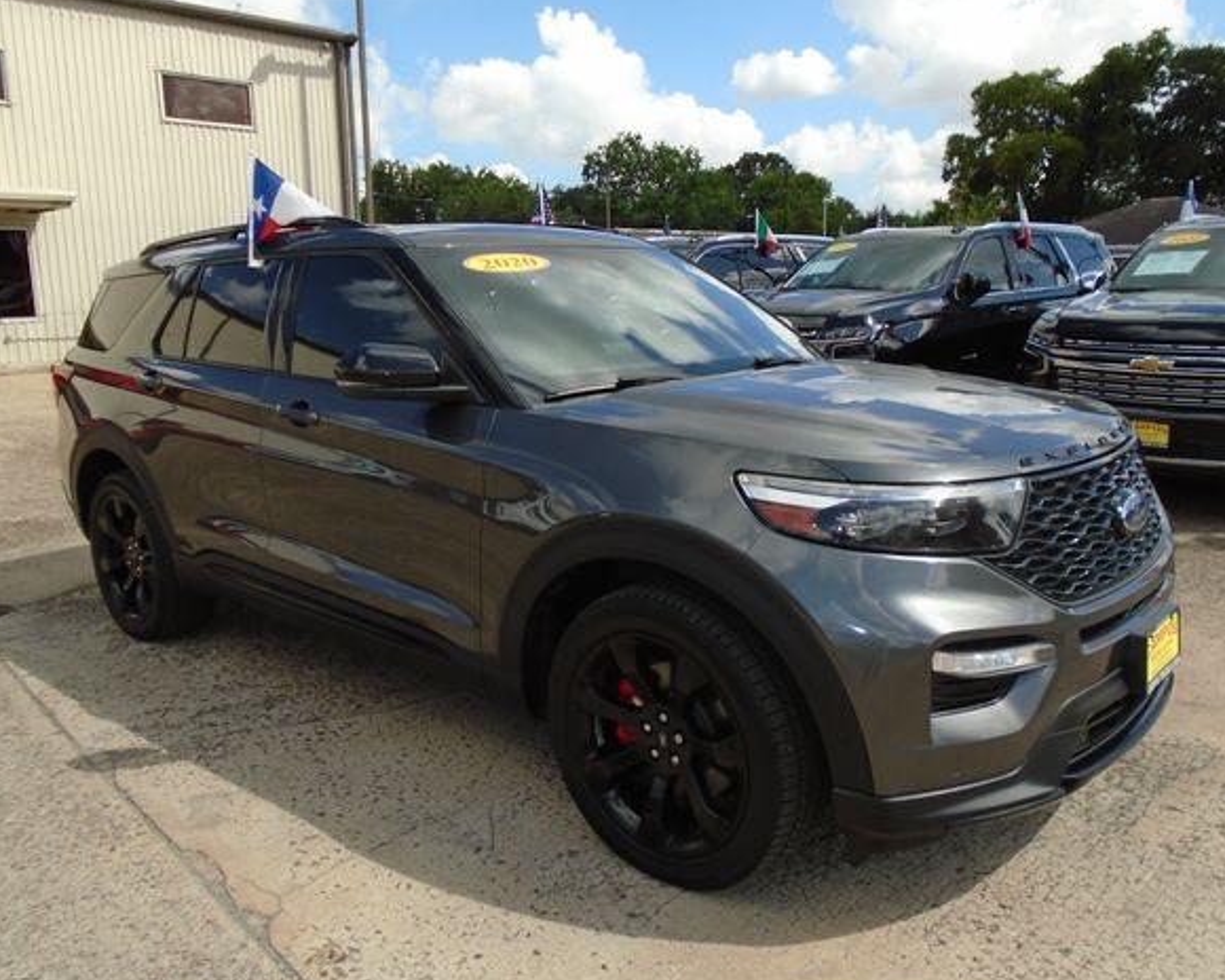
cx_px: 619
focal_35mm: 28
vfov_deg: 51.5
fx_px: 1015
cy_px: 496
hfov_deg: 62.2
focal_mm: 4.6
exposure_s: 1/1000
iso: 100
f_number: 3.2
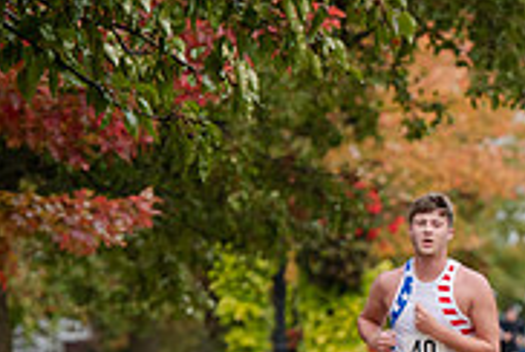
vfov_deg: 2.5
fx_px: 7902
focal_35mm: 541
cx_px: 646
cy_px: 417
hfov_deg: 3.8
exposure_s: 1/500
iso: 500
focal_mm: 170
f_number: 5
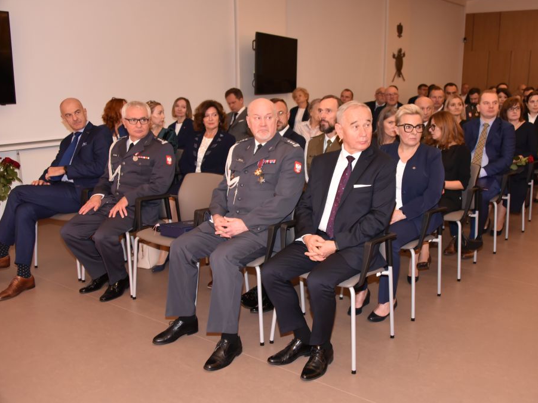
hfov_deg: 52.5
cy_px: 201
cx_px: 303
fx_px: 544
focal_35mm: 35
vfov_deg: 40.7
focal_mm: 32
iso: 2800
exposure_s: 1/60
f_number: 3.8
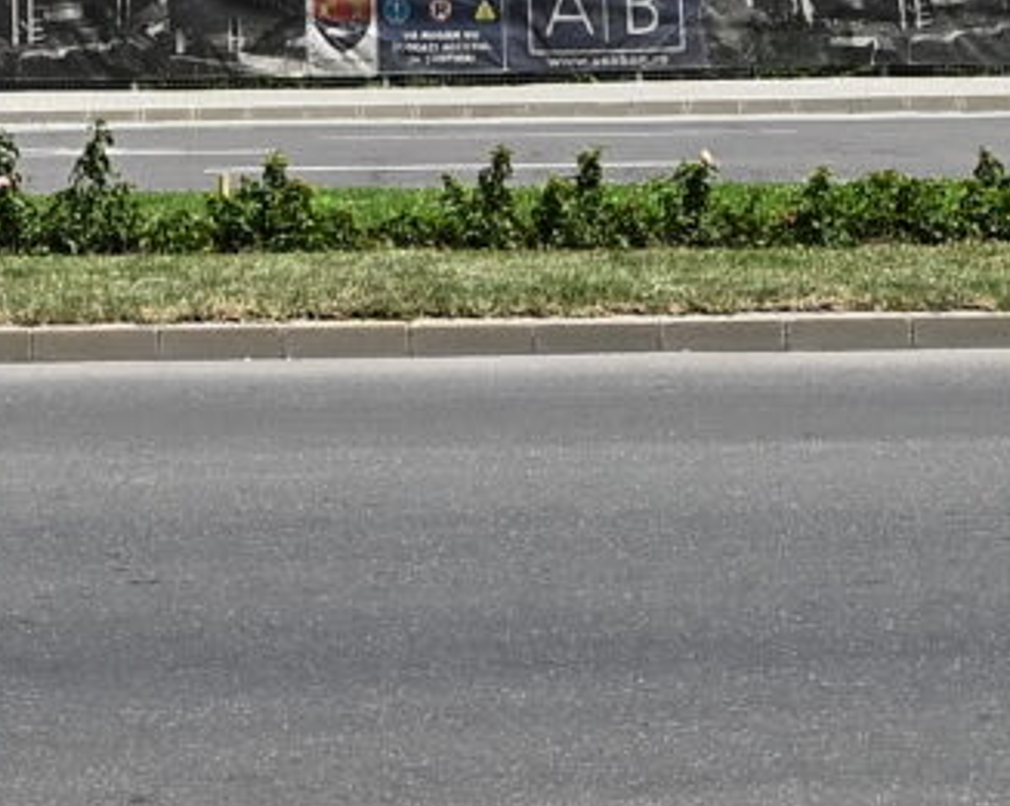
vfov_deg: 13.0
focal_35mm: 103
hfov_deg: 18.4
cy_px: -783
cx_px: 154
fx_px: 3076
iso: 200
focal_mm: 14
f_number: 9
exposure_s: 1/800
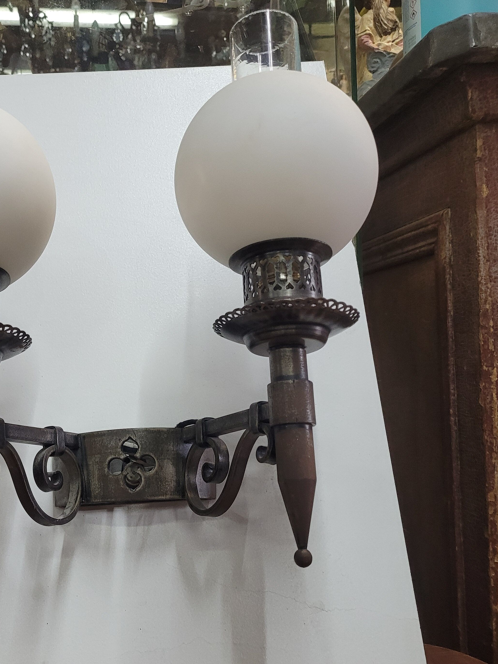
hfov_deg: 37.0
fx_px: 729
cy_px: 397
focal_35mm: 38
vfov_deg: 48.7
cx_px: 138
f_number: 1.8
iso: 320
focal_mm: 5.4
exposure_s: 1/100
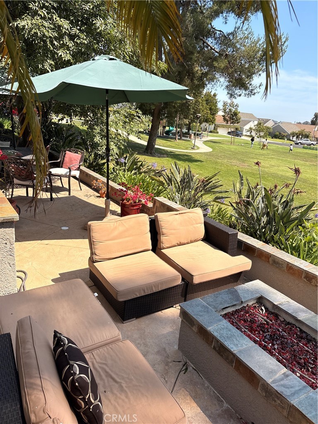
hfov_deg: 53.1
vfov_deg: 67.3
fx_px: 318
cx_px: 159
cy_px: 212
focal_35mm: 26
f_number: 1.6
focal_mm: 5.96
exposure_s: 1/2012
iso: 50
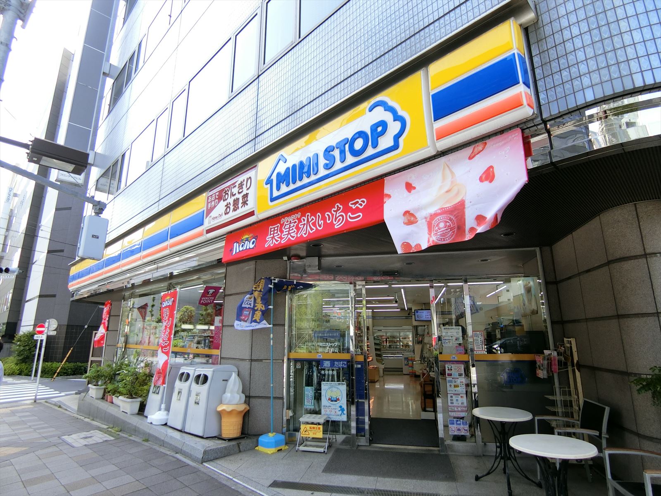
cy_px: 248
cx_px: 330
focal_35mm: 19
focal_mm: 4.06
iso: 80
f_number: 2.7
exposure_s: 1/250
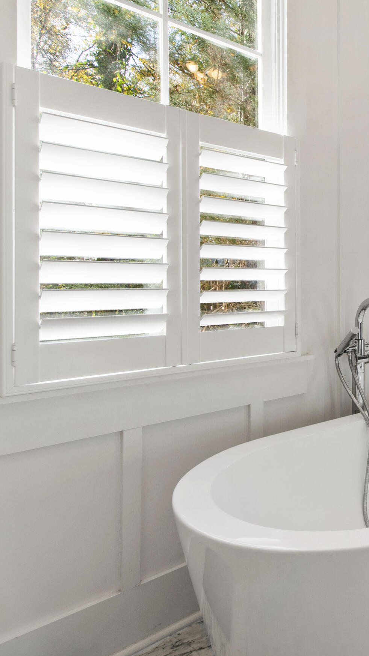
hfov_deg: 35.0
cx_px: 431
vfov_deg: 69.7
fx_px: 470
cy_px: 294
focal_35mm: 27
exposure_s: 1/5
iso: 100
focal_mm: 10
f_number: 8
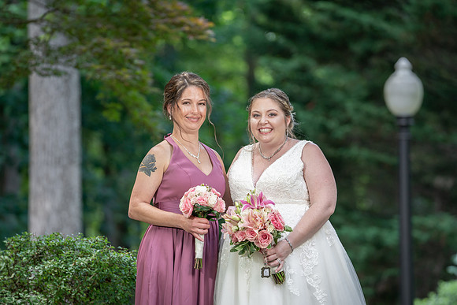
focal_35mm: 198
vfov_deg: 6.9
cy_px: 152
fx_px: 2514
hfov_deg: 10.4
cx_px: 228
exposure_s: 1/200
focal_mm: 198
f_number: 4
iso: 400
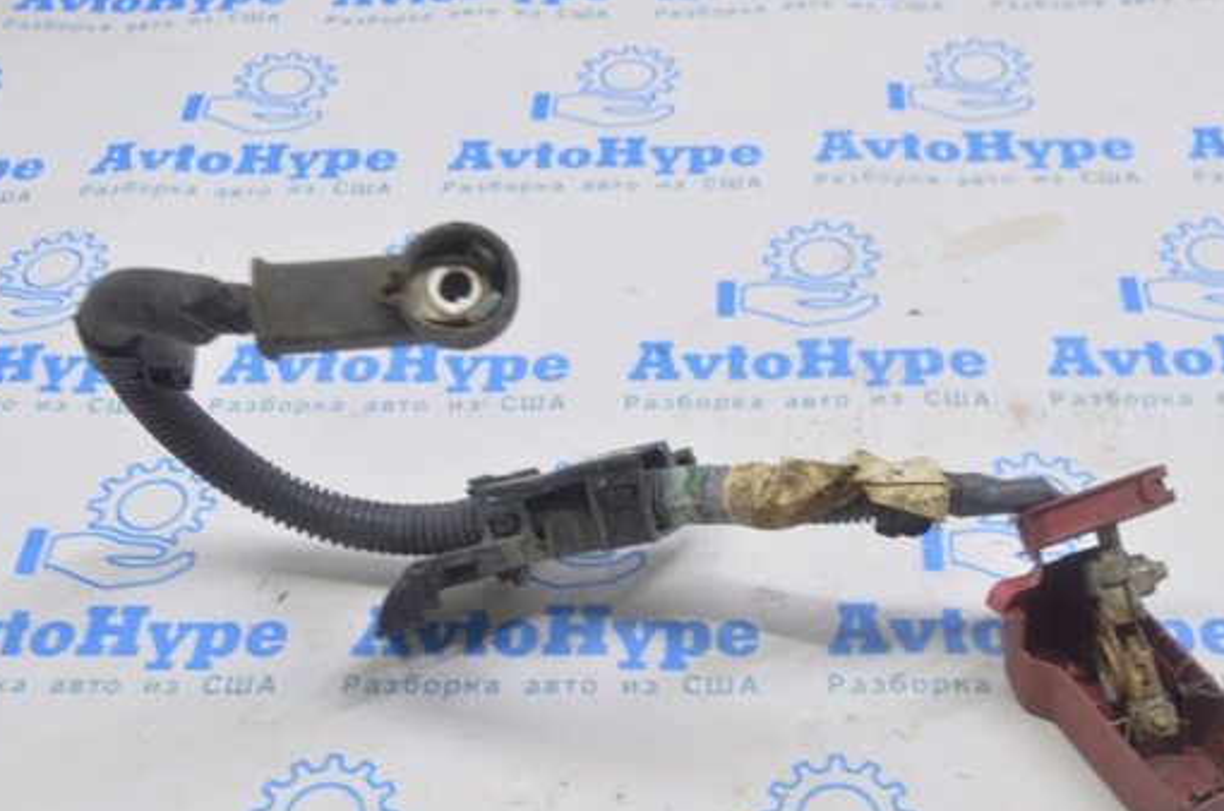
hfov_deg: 36.5
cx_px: 655
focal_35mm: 55
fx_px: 1854
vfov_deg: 24.6
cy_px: 505
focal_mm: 29
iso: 400
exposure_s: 1/20
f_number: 5.6
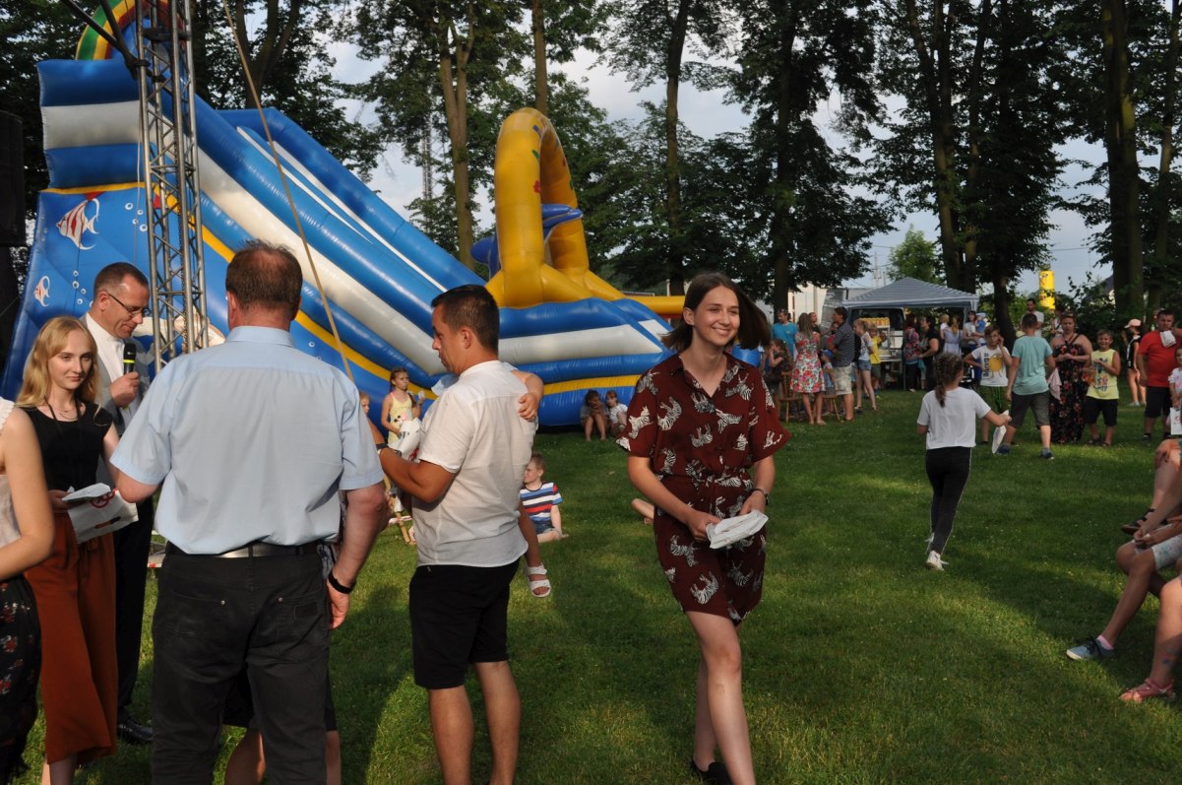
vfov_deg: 30.8
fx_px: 1426
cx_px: 591
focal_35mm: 44
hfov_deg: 45.0
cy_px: 392
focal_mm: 29
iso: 200
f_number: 8
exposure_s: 1/250
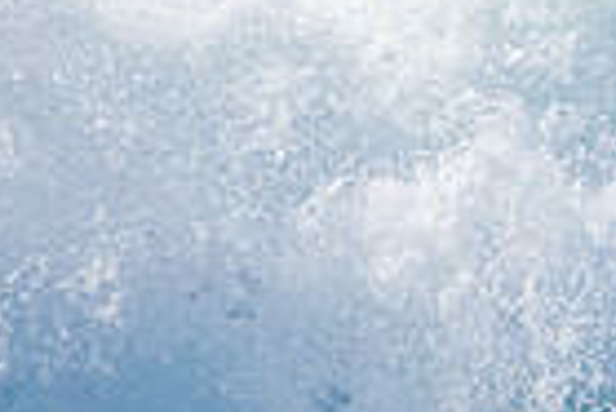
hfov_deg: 0.8
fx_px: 42942
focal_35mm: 2507
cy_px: 122
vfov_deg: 0.5
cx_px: 1086
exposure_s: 1/2000
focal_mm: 400
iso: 280
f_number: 5.6
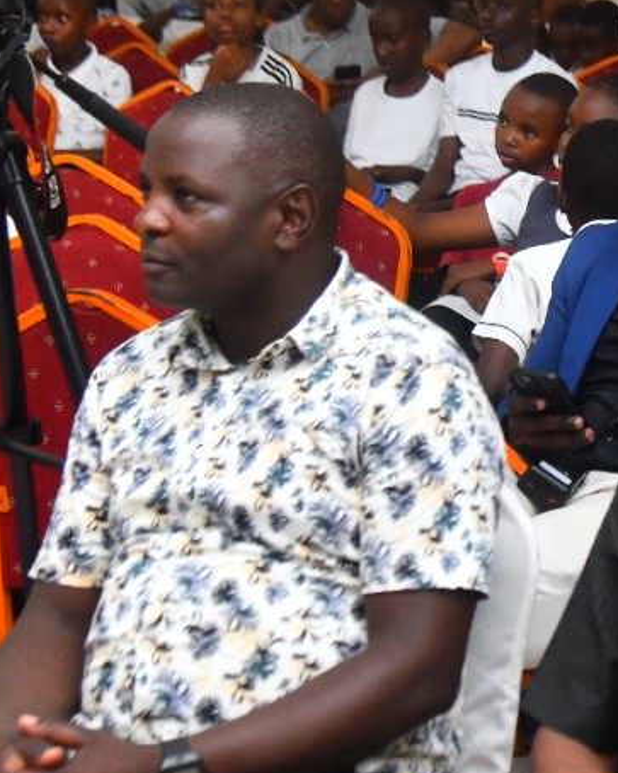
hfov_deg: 9.8
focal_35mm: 152
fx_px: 3476
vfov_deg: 12.7
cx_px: 981
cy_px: 439
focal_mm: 46
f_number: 4.5
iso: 1000
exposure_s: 1/320
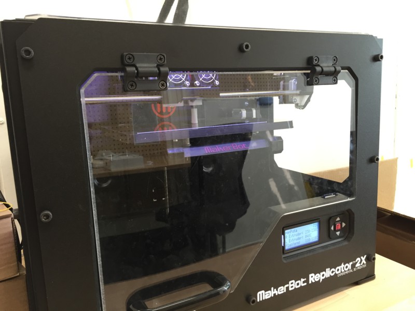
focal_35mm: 29
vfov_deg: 48.2
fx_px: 348
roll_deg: +3.1
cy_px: 156
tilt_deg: -8.8
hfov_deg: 61.7
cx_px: 208
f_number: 2.2
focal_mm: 4.15
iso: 64
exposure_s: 1/30
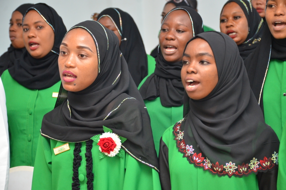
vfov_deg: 10.7
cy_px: 95
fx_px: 1011
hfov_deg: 16.1
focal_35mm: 128
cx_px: 143
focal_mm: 85
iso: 1600
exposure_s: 1/250
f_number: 6.7
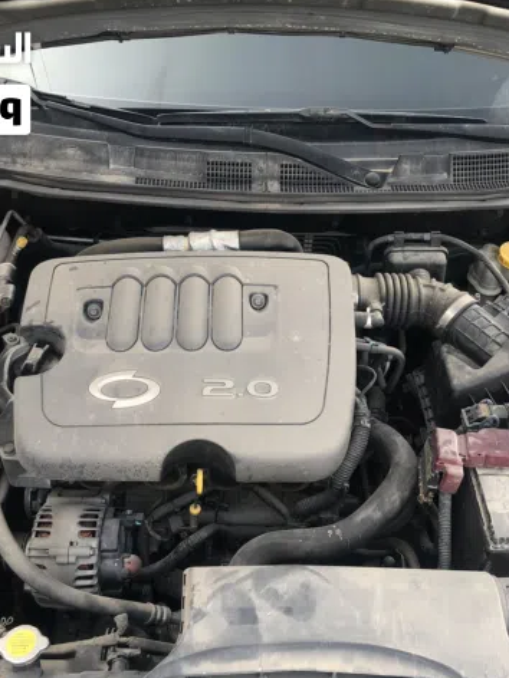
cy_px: 342
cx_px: 247
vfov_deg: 49.0
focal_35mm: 38
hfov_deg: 37.7
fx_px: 745
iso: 20
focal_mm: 4
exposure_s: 1/173
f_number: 1.8
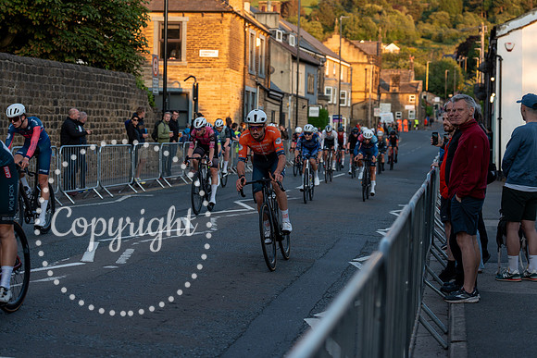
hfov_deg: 28.8
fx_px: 1044
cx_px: 268
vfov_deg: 19.5
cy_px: 179
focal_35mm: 70
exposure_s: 1/800
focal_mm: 70
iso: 1000
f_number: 3.5
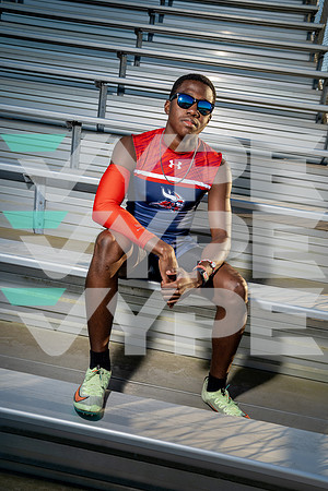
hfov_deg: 38.9
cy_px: 246
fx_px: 465
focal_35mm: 34
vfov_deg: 55.8
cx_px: 164
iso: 100
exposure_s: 1/250
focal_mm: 34
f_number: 6.3
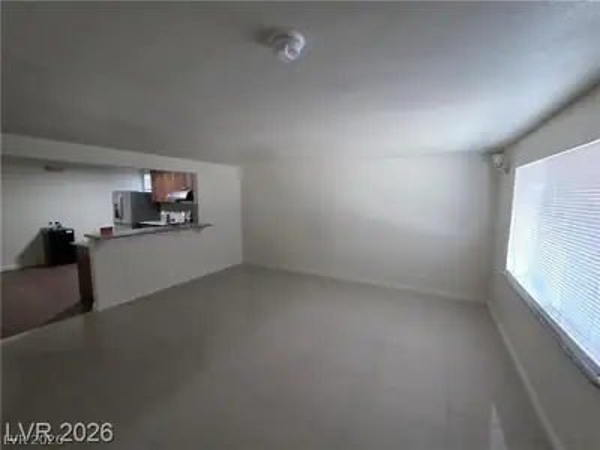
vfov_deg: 89.9
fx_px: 225
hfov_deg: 106.2
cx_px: 300
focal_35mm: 13
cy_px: 225
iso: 500
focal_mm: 2.2
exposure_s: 1/60
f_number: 1.9
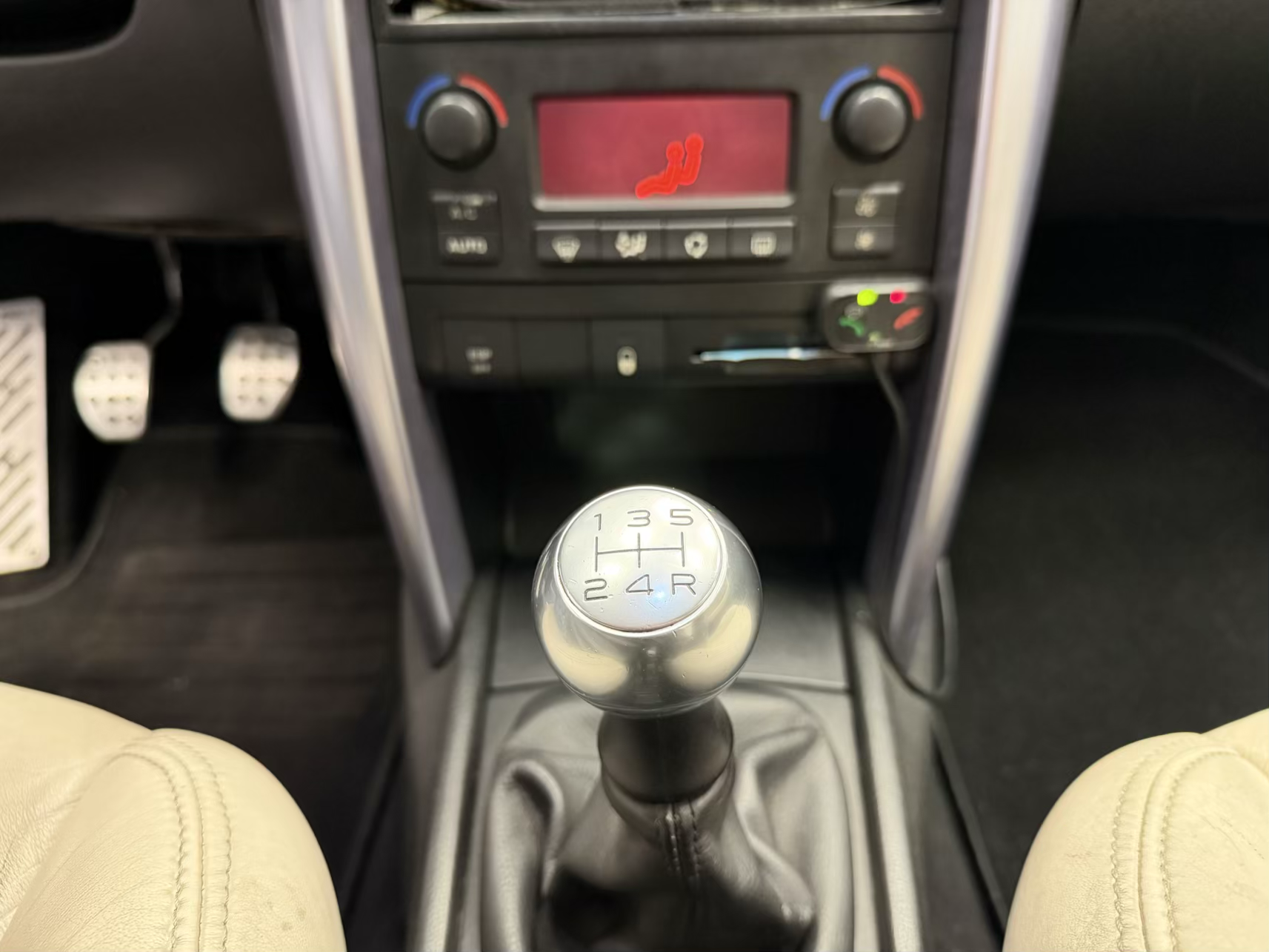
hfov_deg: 71.6
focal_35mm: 24
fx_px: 880
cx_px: 634
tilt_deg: -37.8
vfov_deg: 56.8
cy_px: 476
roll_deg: +1.2
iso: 640
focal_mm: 6.76
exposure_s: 1/33
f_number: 1.78
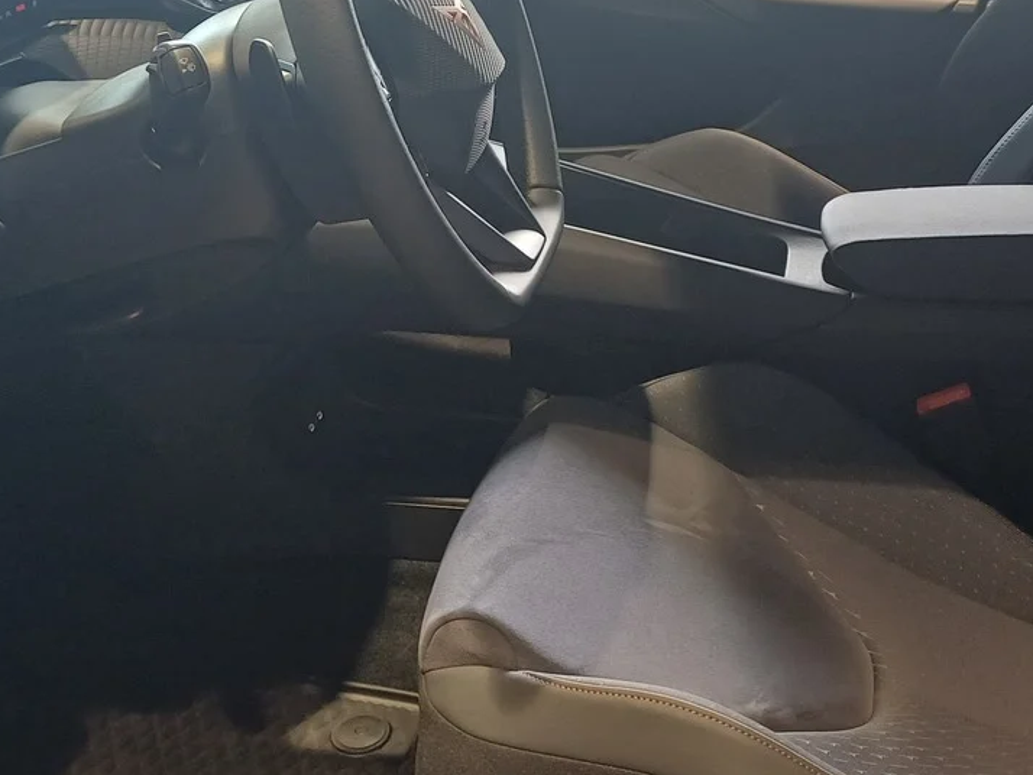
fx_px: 1672
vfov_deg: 26.1
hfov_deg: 34.3
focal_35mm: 56
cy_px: 307
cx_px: 544
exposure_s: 1/50
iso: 160
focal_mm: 4.65
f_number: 1.8
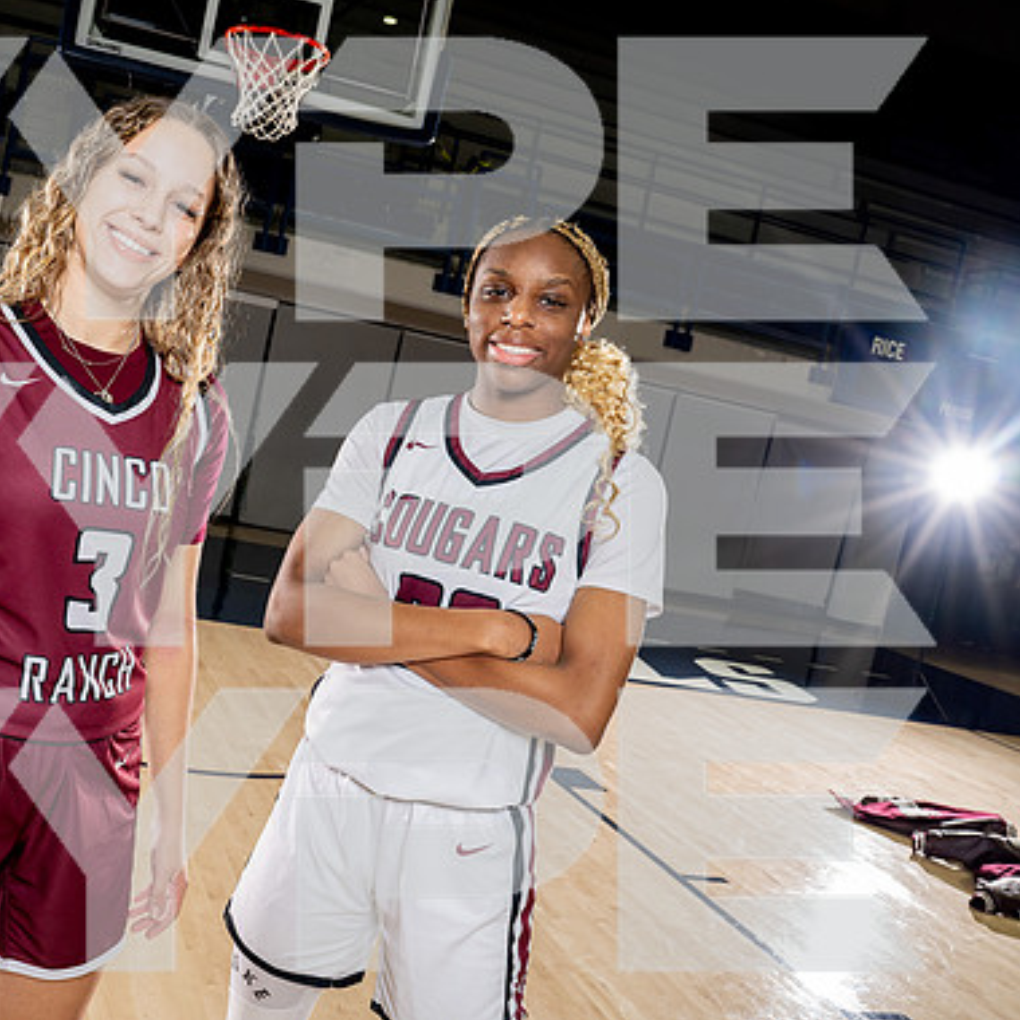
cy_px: 506
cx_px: 252
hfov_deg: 45.5
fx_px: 1167
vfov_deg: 47.2
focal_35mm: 35
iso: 640
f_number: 8
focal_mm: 27
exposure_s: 1/250
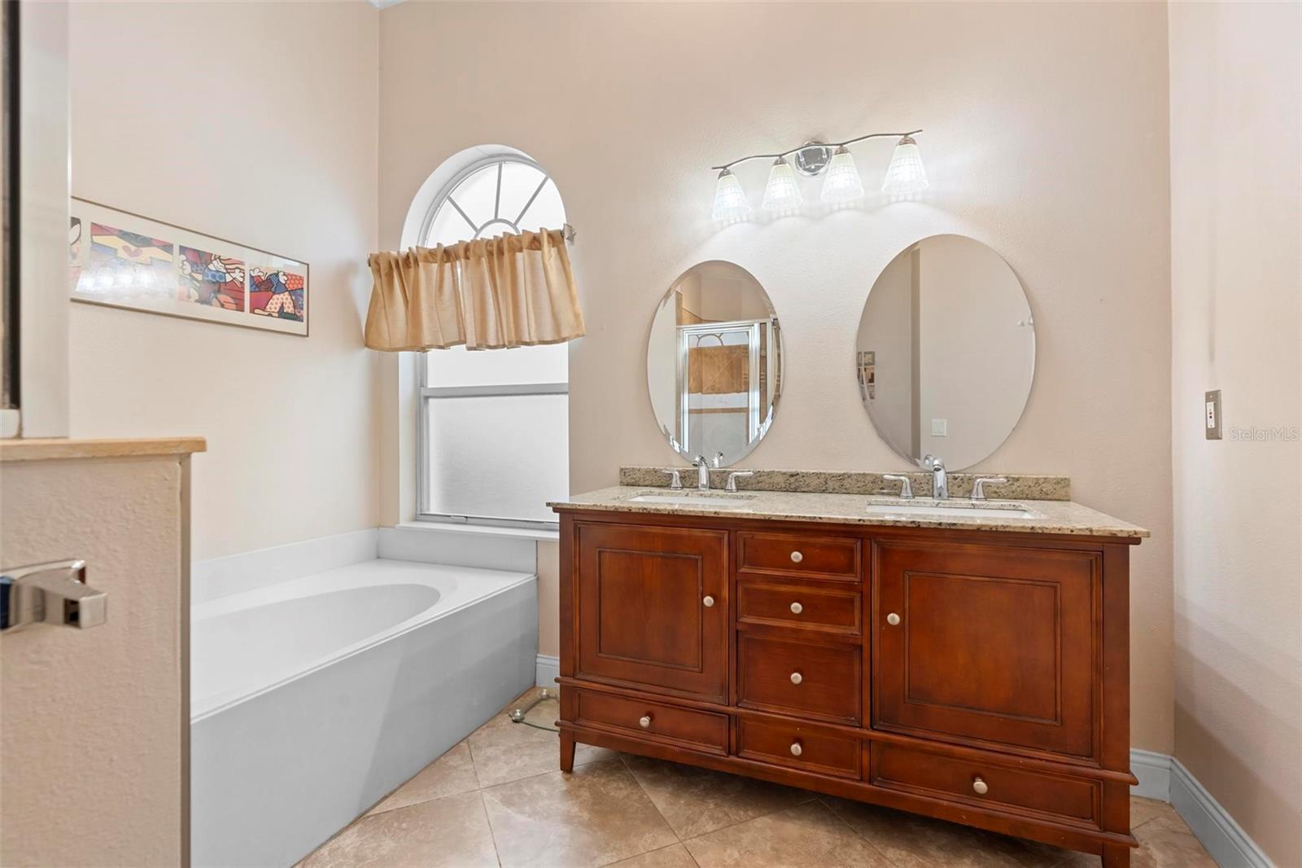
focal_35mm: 16
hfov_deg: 96.7
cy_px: 434
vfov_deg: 73.7
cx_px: 651
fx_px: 579
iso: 800
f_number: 8
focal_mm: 16
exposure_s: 1/8
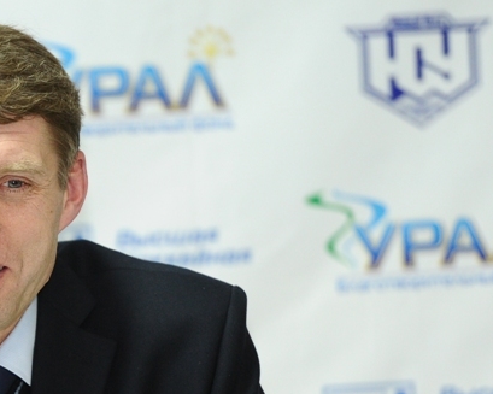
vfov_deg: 3.3
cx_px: -30
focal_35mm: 470
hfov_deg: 4.1
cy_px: 351
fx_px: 6856
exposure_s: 1/160
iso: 2000
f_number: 2.8
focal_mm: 200
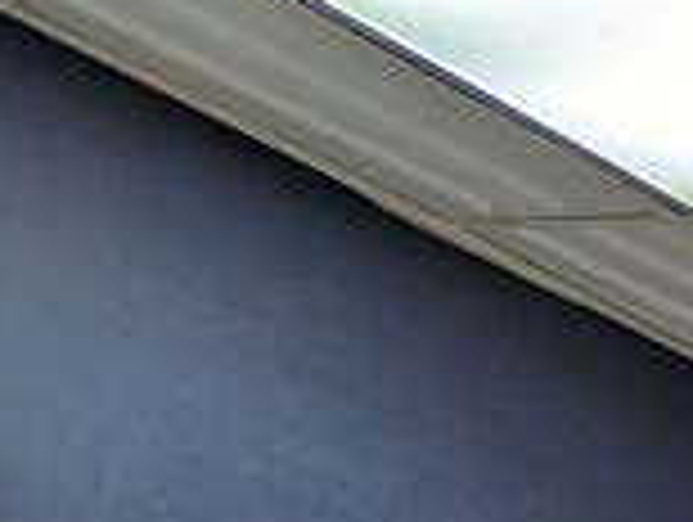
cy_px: 1562
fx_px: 3328
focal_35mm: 166
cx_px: 2108
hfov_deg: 9.3
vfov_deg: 7.8
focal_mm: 5.43
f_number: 1.89
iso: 86
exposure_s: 1/120
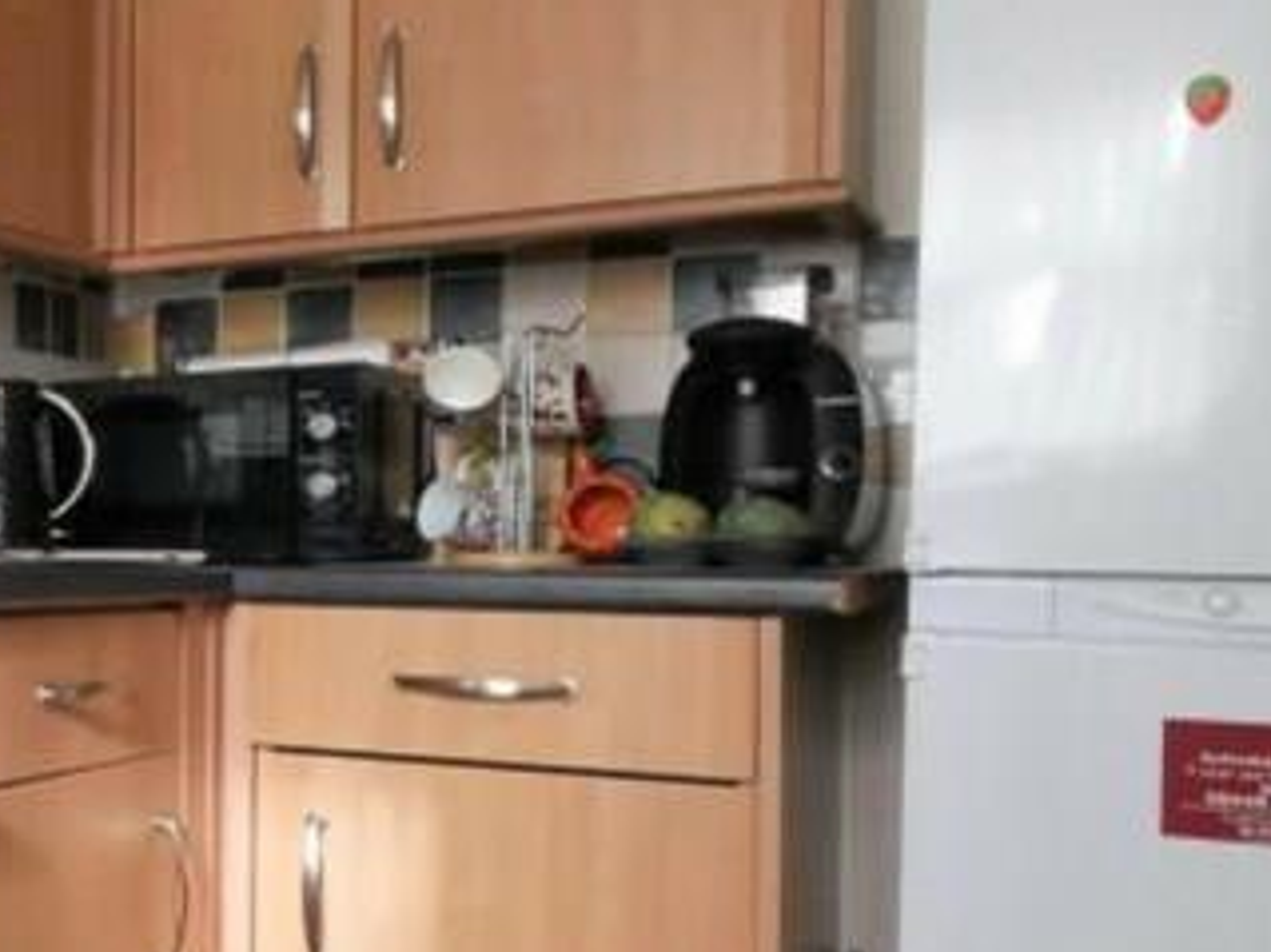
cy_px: 556
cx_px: -307
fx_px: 1652
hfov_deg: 33.2
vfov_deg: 32.1
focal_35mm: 45
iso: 2500
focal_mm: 7
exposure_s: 1/60
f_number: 4
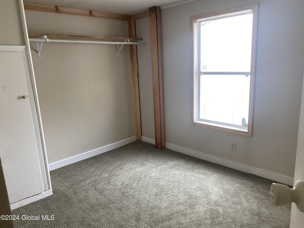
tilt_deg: -14.1
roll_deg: +4.0
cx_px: 152
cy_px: 114
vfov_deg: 53.1
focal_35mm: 26
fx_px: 228
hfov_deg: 67.3
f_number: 1.8
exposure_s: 1/117
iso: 125
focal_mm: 4.25
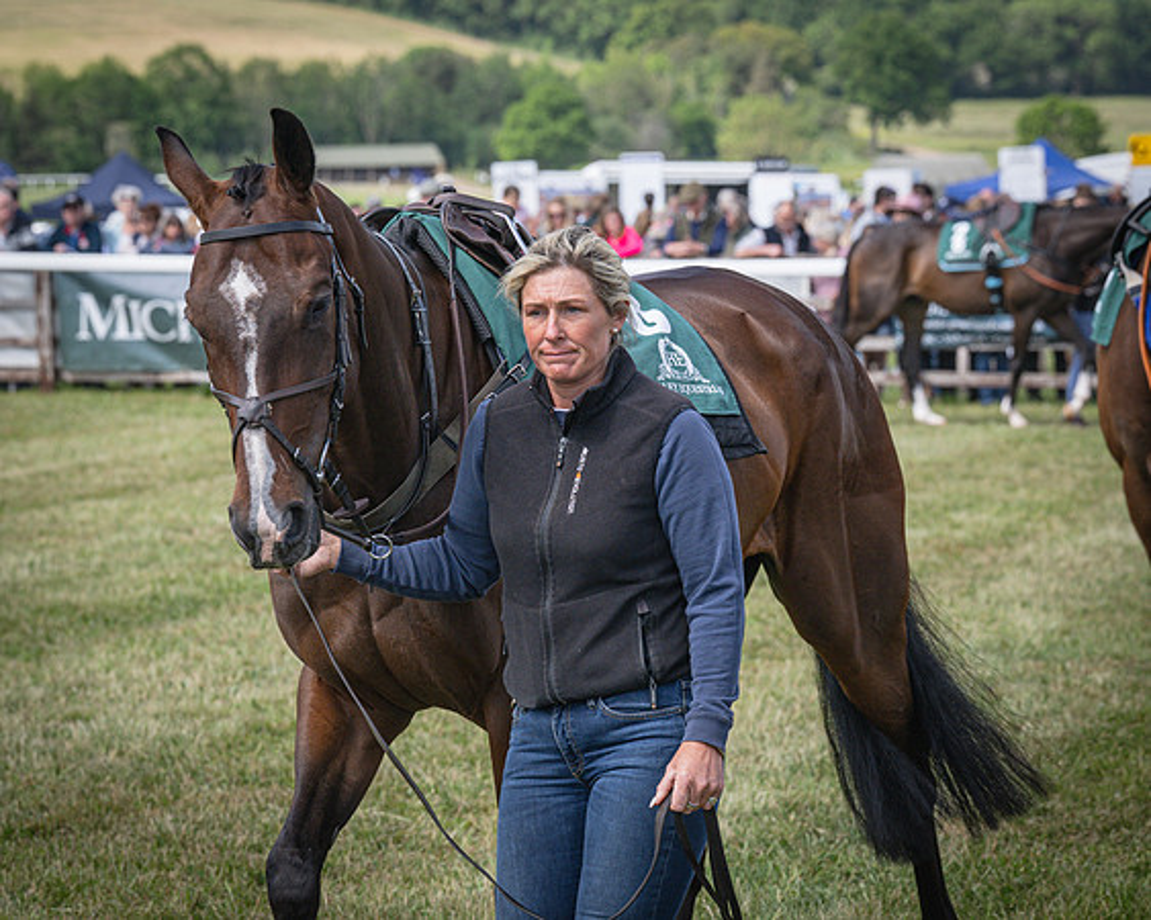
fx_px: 4949
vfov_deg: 10.6
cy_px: 460
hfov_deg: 13.3
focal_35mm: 145
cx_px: 460
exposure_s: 1/1600
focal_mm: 86
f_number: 5
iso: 400
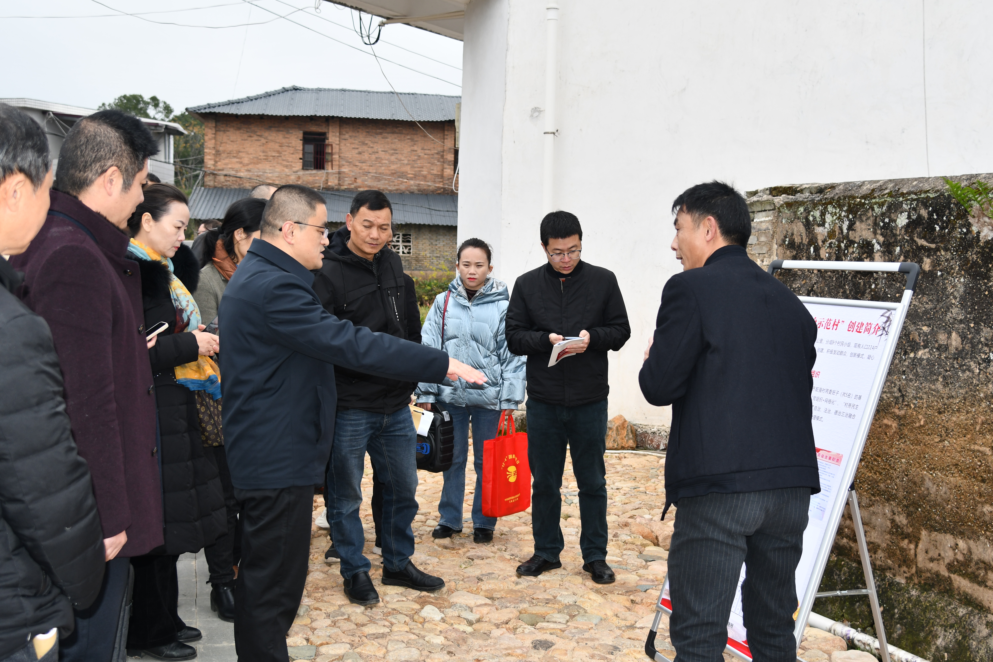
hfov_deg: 43.6
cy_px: 331
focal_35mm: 45
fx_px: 1241
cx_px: 496
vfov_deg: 29.9
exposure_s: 1/250
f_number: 4
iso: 180
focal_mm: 30
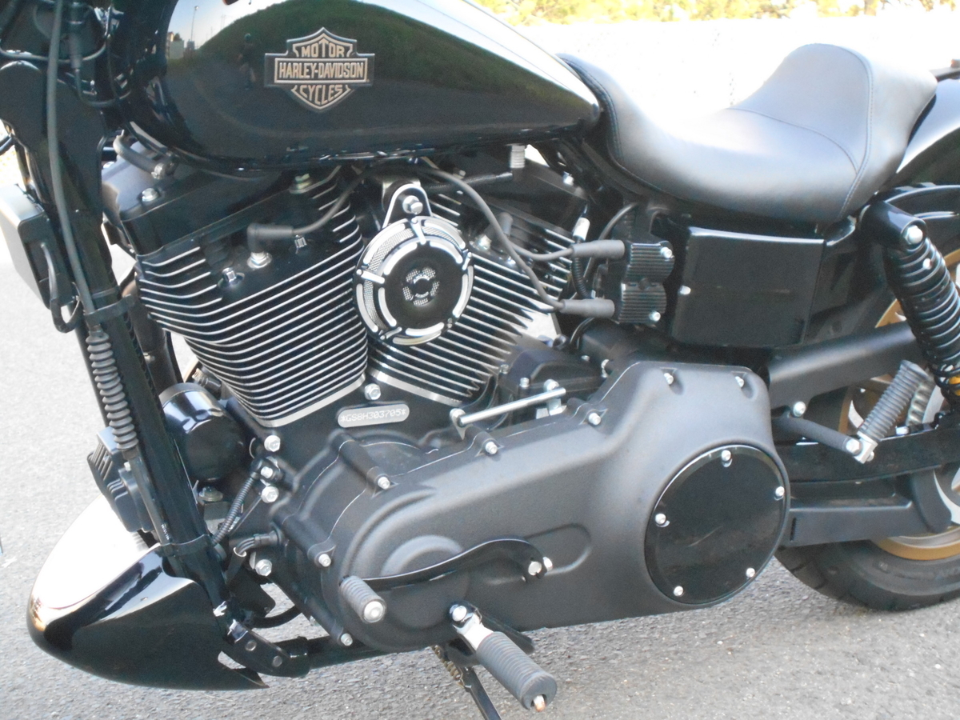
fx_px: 1609
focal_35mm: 58
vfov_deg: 25.2
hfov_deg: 33.2
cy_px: 360
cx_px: 480
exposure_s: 1/160
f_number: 4.9
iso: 800
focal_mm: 10
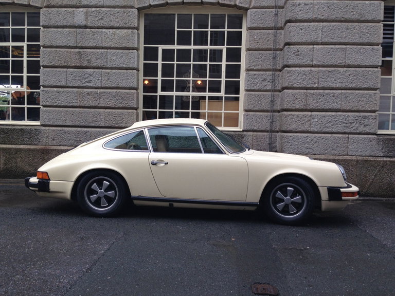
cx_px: 198
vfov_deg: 42.9
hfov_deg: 55.4
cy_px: 148
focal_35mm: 33
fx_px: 377
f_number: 2.4
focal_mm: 4.12
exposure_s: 1/249
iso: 50
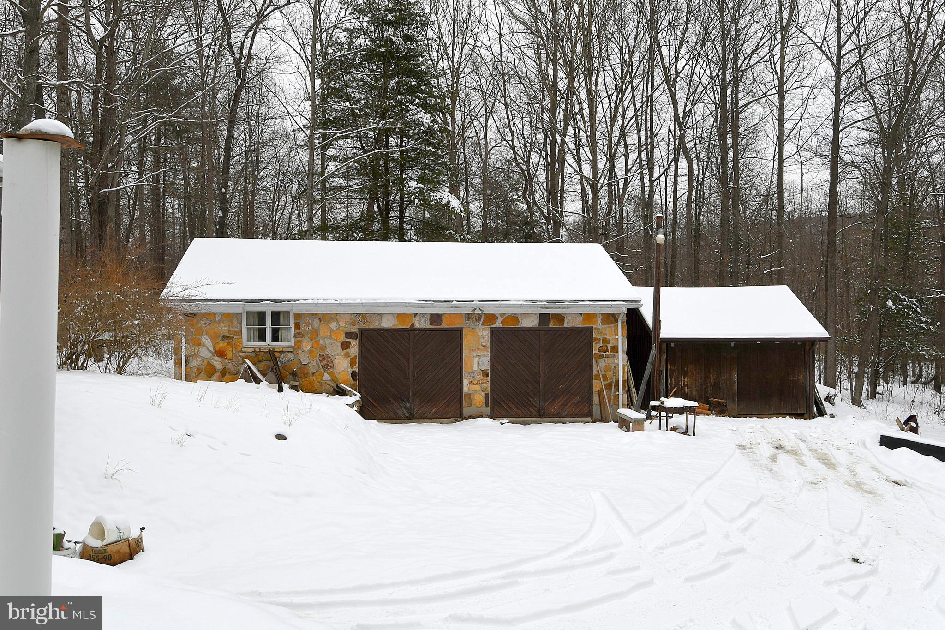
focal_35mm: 36
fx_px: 945
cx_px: 472
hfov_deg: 53.1
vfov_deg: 36.9
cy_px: 315
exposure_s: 1/400
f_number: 10
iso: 100
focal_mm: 24
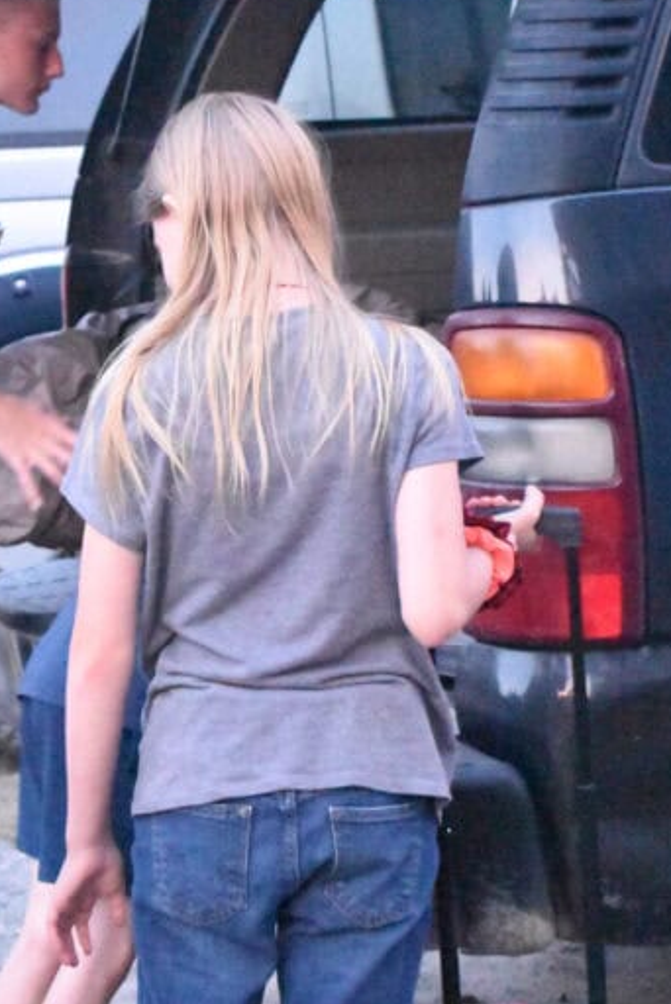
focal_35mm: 114
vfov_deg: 17.9
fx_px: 3183
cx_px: 193
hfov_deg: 12.0
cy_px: 347
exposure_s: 1/160
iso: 25600
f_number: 4.8
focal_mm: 38
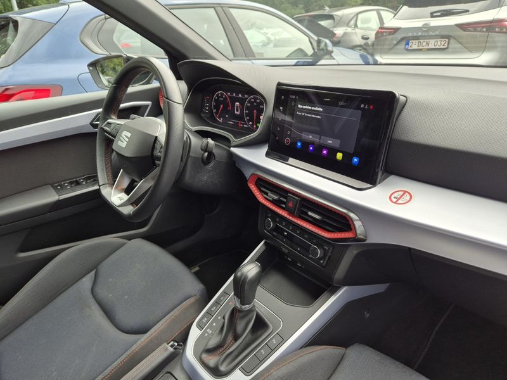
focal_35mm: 23
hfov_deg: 73.9
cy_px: 190
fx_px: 337
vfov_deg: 58.9
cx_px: 254
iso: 40
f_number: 1.8
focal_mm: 5.4
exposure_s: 1/180
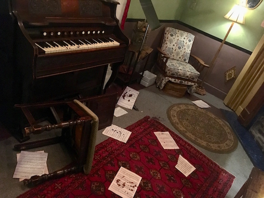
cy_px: 99
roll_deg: -20.0
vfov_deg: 48.3
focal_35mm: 29
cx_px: 132
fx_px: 221
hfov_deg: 61.6
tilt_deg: -29.4
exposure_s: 1/15
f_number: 2.2
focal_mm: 4.15
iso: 800
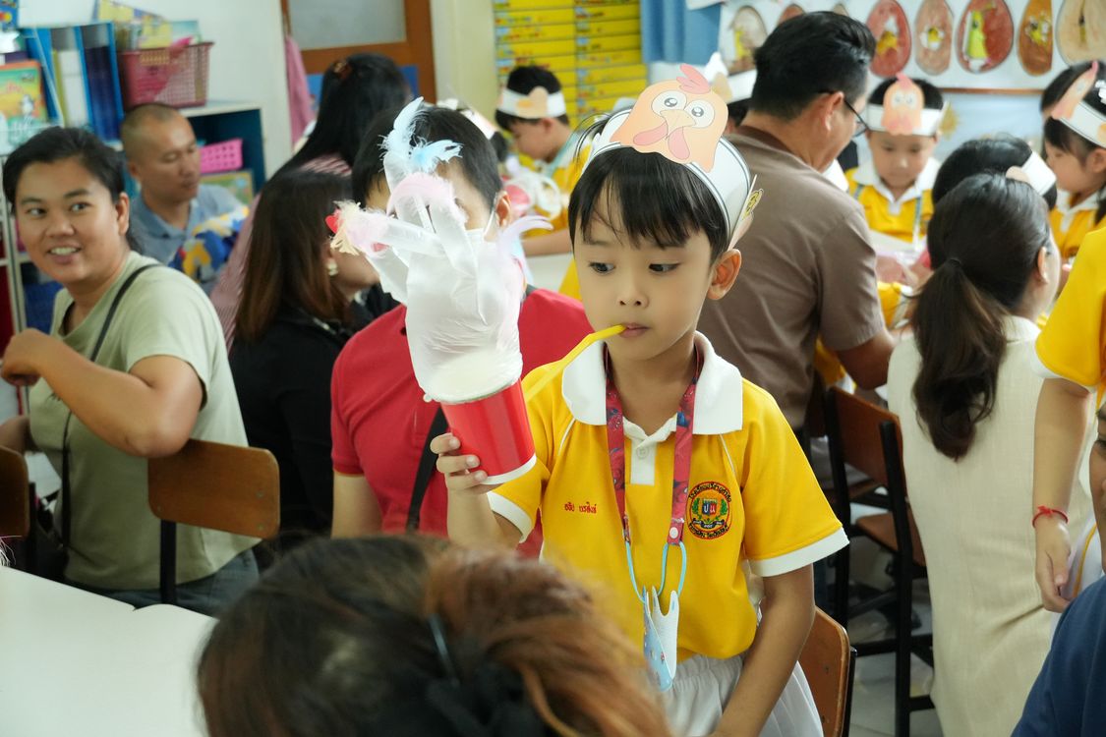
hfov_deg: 31.2
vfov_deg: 21.1
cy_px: 368
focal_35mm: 64
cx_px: 553
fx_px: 1981
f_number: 5
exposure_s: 1/125
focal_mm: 43
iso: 4000
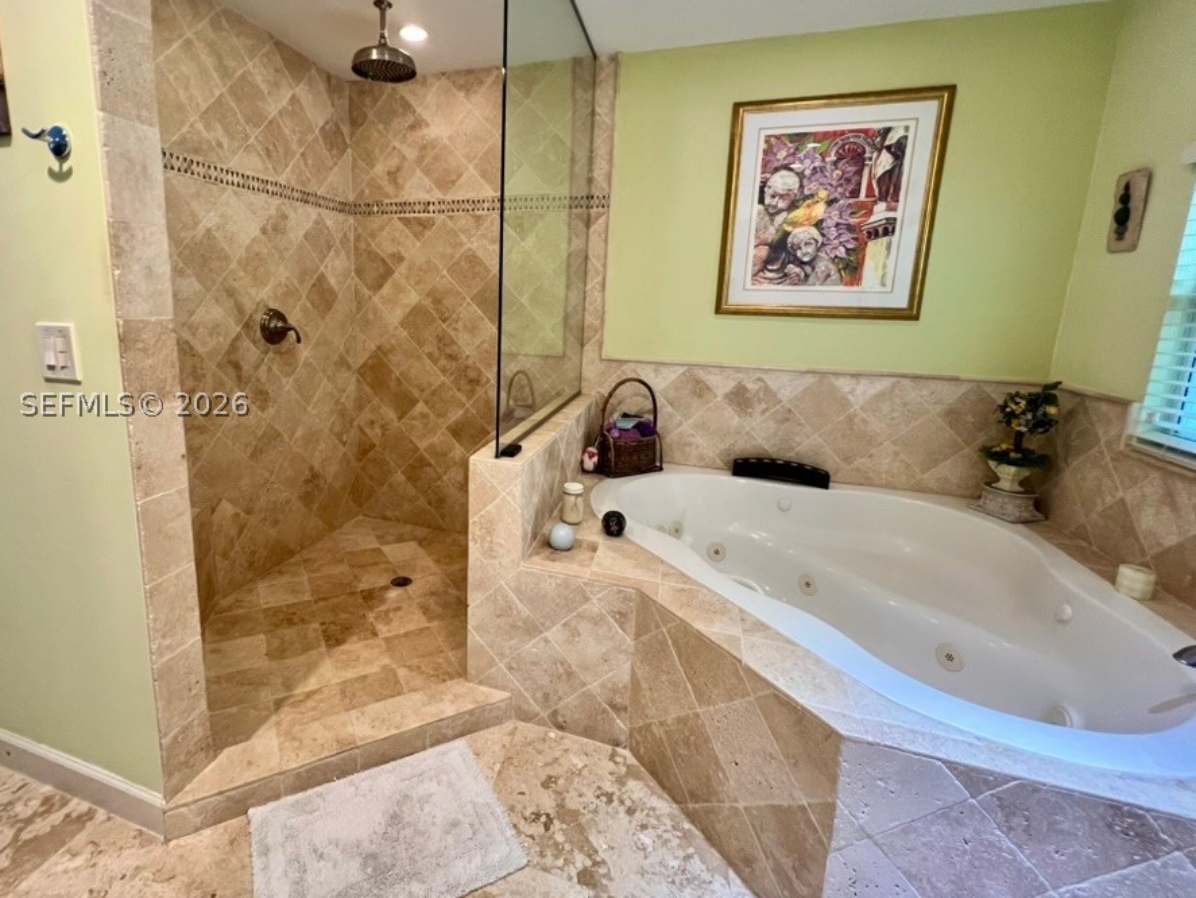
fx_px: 518
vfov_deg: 81.5
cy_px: 403
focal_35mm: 15
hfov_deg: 97.5
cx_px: 512
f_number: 1.8
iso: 250
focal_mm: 1.57
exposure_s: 1/60
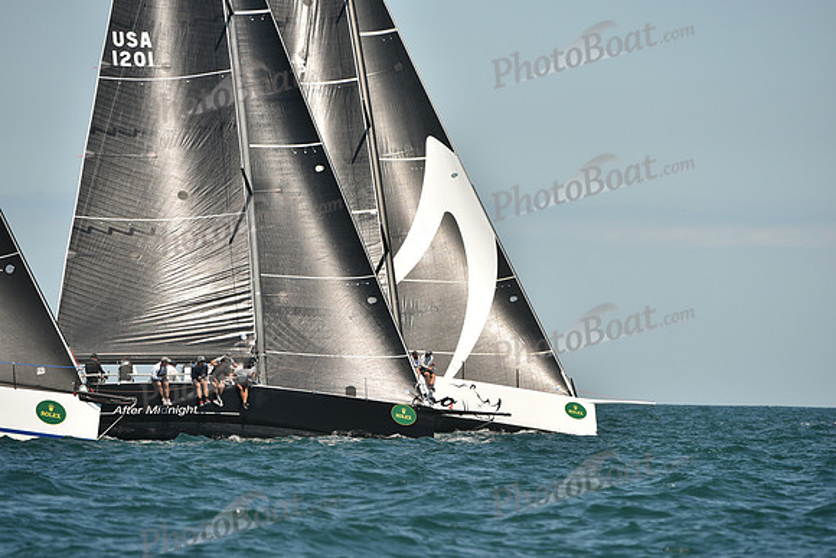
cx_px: 418
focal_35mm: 400
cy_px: 279
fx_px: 9291
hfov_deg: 5.2
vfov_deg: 3.4
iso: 250
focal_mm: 400
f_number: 7.1
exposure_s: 1/1250
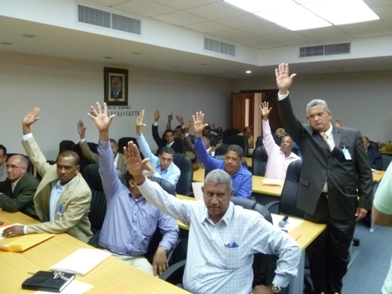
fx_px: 317
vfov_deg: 49.7
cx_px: 196
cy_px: 147
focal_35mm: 28
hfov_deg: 63.4
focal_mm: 5
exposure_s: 1/80
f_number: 3.3
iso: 800
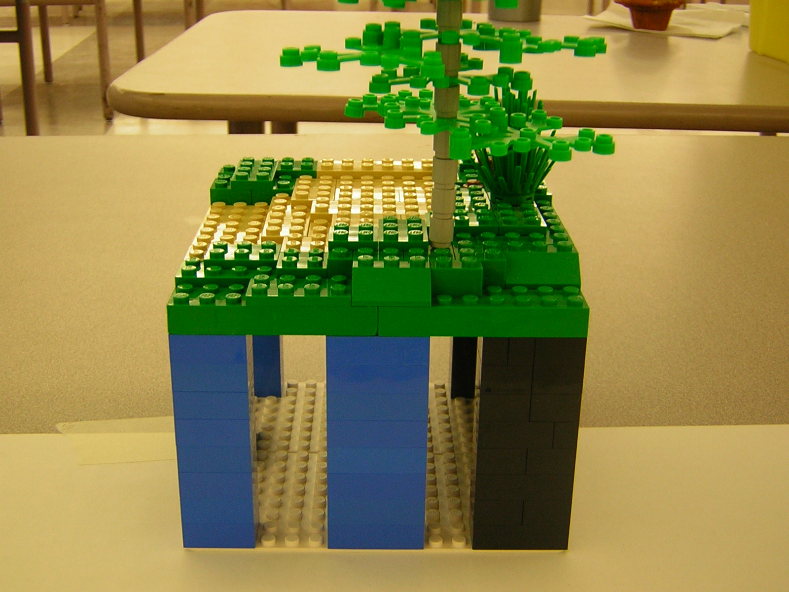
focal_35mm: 47
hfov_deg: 40.4
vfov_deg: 30.9
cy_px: 296
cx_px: 394
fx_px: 1071
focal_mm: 6.1
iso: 54
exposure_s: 1/5.7
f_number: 2.9
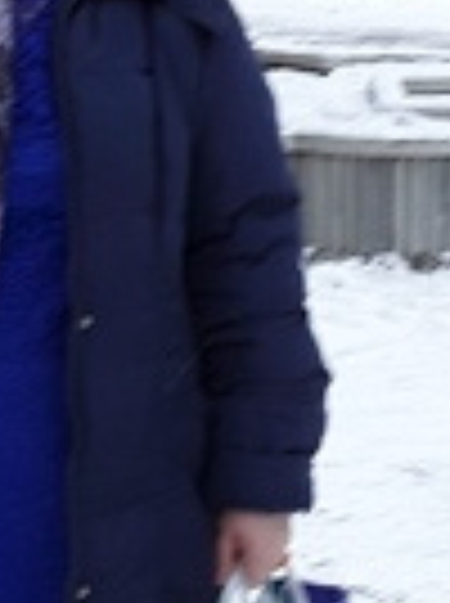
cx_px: 45
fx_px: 2104
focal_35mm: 121
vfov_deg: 16.1
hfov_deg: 12.1
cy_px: 36
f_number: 1.9
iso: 40
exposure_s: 1/33
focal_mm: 2.91
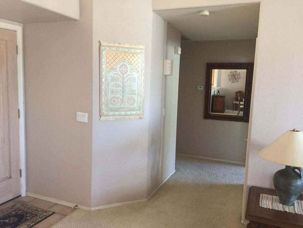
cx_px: 152
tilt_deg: -6.1
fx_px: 254
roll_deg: -1.5
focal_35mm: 29
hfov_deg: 61.7
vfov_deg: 48.2
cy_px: 114
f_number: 2.2
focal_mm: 4.15
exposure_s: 1/30
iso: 160
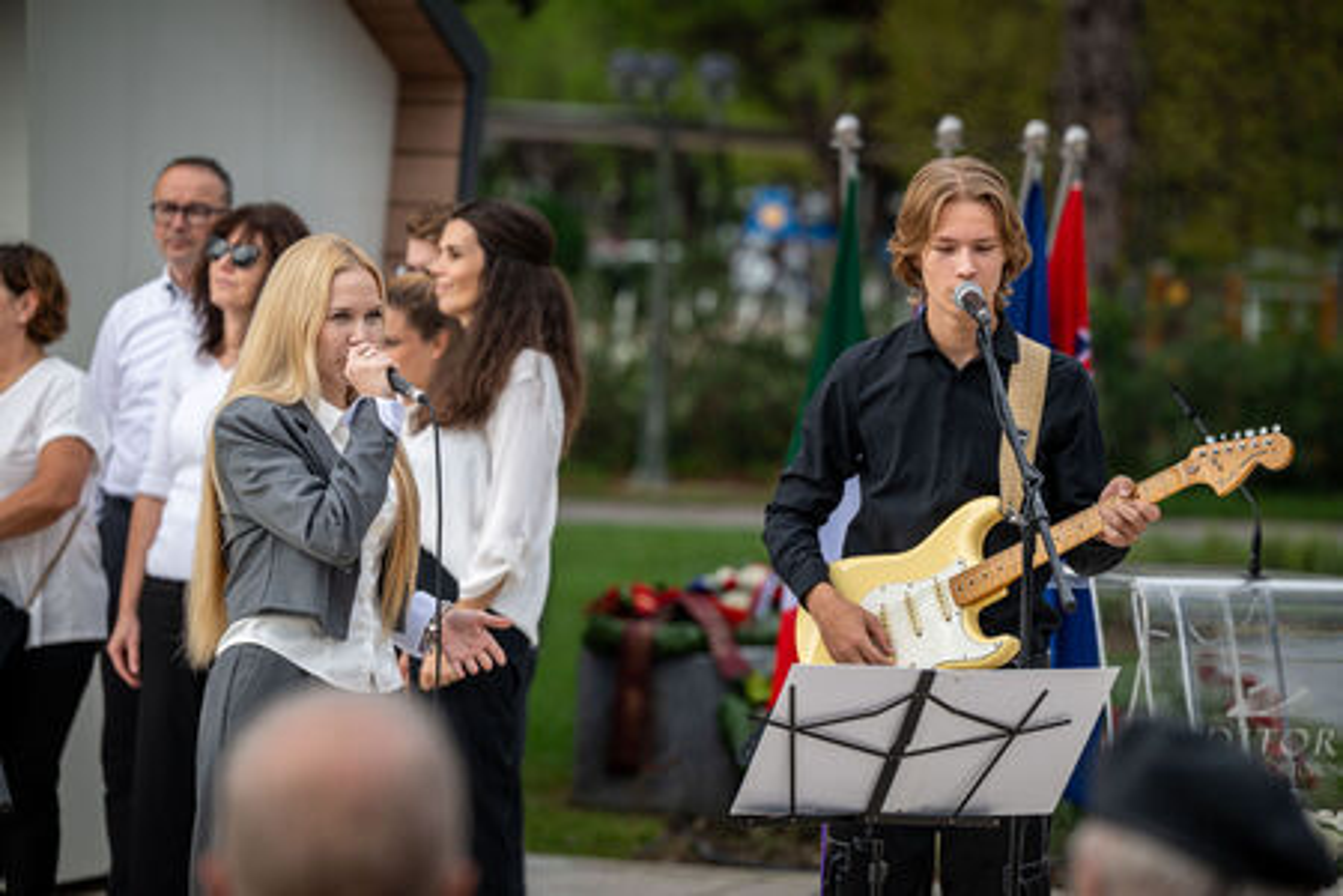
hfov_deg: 12.5
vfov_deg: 8.3
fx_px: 6155
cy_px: 448
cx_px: 672
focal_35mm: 165
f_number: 4
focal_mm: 165
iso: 64
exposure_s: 1/400
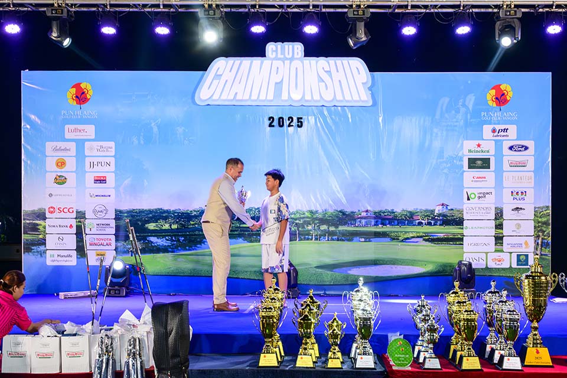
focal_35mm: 31
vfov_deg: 42.3
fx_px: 488
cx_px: 284
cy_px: 189
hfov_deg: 60.3
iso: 2200
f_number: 6.3
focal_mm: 31
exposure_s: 1/250
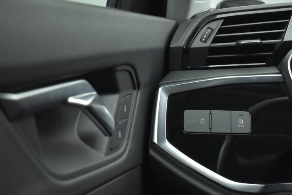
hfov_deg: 40.5
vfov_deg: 28.1
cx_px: 197
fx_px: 389
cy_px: 103
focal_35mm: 48
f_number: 3.8
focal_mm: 22
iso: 1600
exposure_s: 1/50
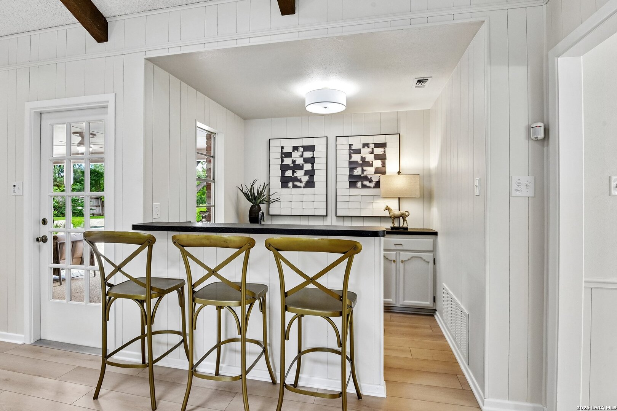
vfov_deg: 70.4
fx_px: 291
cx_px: 308
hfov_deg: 93.3
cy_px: 206
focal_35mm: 17
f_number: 8
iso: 1800
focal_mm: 17
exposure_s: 1/20
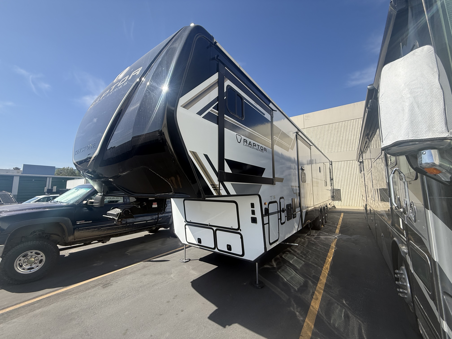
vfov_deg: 85.7
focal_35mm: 14
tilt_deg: +6.7
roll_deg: -0.4
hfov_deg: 102.1
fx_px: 183
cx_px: 226
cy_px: 170
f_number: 2.2
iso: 50
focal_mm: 2.22
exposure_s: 1/1189
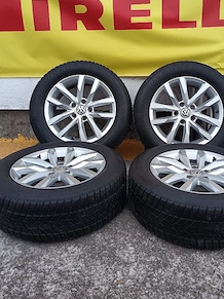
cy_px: 126
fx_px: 285
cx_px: 129
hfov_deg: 42.8
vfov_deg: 55.1
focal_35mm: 33
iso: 658
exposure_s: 1/100
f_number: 1.75
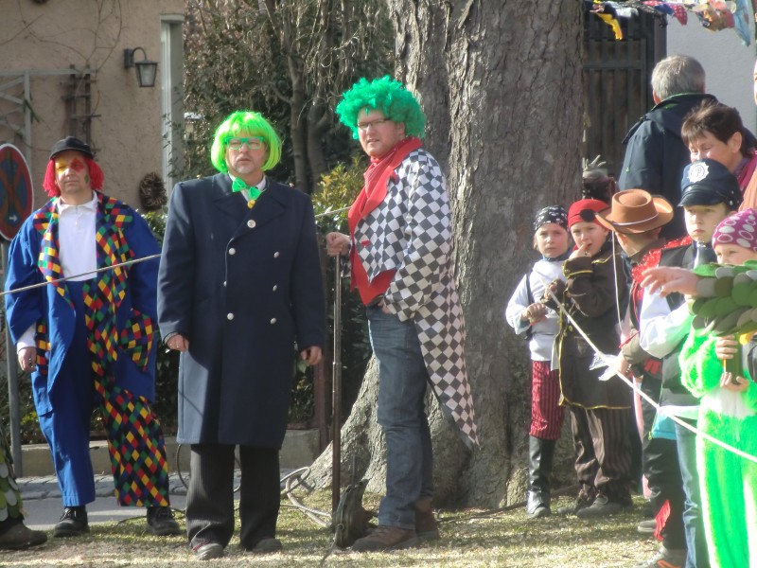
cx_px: 378
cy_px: 284
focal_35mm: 240
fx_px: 5248
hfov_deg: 8.2
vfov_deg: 6.2
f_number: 5.7
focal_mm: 43
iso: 160
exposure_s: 1/250
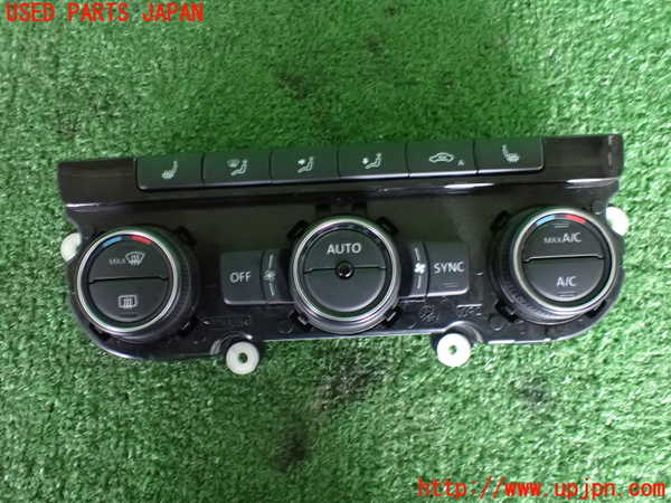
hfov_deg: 60.0
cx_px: 336
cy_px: 252
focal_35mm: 30
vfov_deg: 46.8
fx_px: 582
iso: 1600
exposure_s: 1/25
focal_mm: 5.4
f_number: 2.3
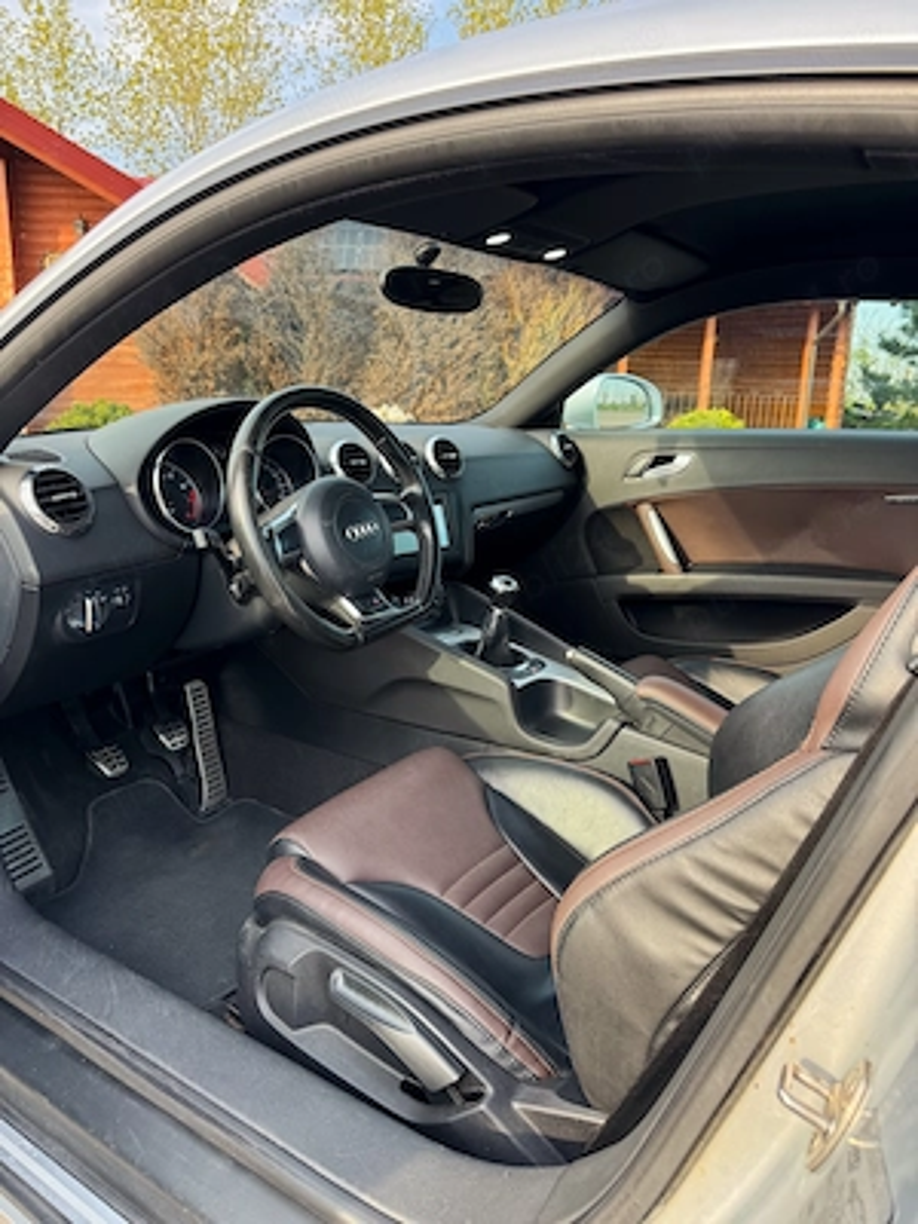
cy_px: 612
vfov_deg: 71.6
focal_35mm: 24
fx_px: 849
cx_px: 459
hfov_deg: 56.8
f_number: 1.78
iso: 80
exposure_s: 1/180
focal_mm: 6.76
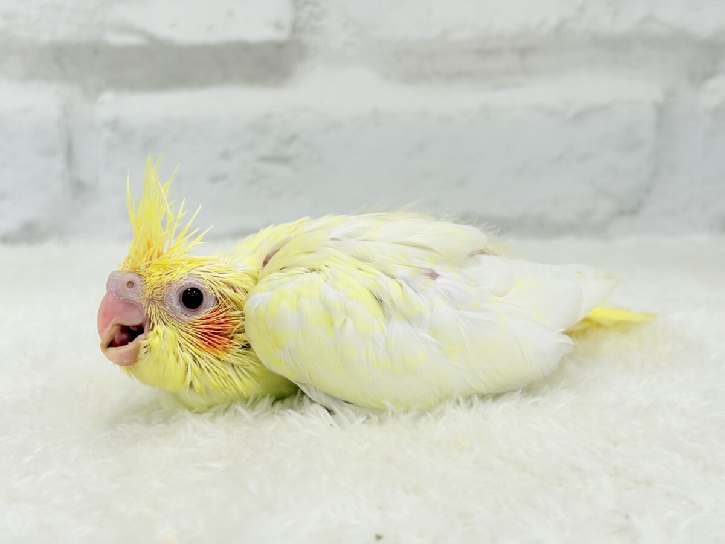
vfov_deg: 28.0
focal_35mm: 52
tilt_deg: -11.7
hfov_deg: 36.8
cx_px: 362
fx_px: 1089
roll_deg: +2.5
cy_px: 272
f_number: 1.6
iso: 50
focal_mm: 5.96
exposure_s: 1/100
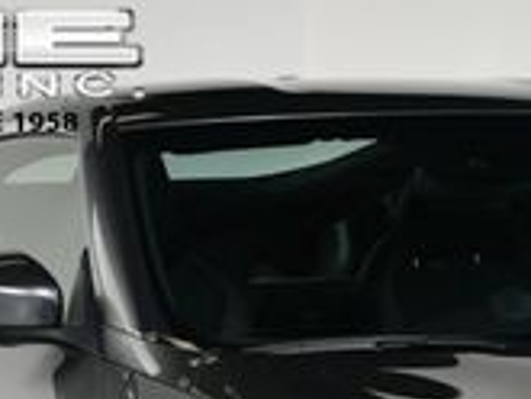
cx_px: 608
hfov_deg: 13.0
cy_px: 673
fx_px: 2287
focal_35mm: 149
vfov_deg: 9.6
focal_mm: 27
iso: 100
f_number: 9
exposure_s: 1/160
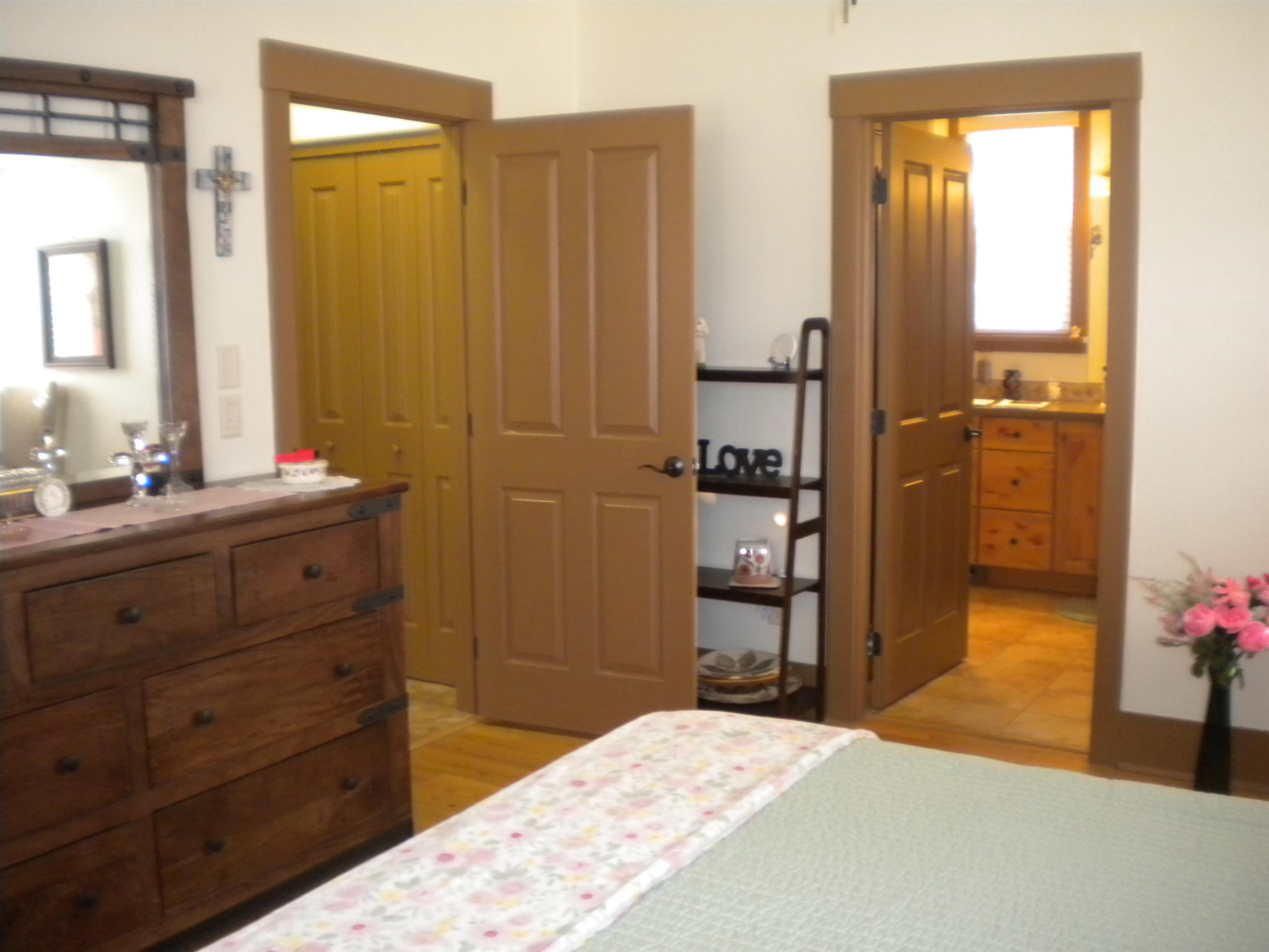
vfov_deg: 40.7
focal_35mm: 35
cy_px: 476
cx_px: 634
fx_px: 1283
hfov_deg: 52.6
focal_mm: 6.3
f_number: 3.1
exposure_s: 1/30
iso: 400
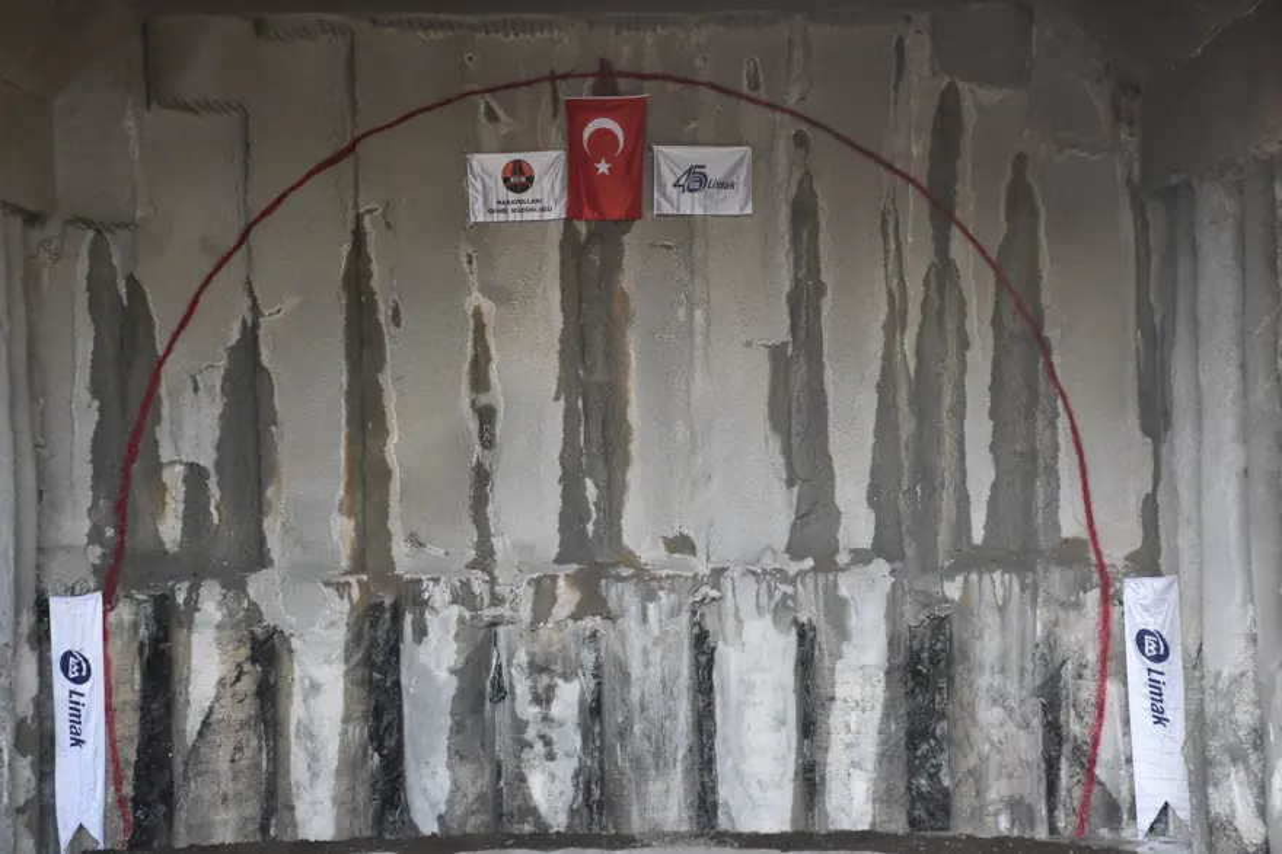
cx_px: 641
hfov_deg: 24.2
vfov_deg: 16.2
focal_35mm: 84
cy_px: 427
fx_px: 2990
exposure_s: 1/125
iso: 800
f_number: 5.6
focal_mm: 56
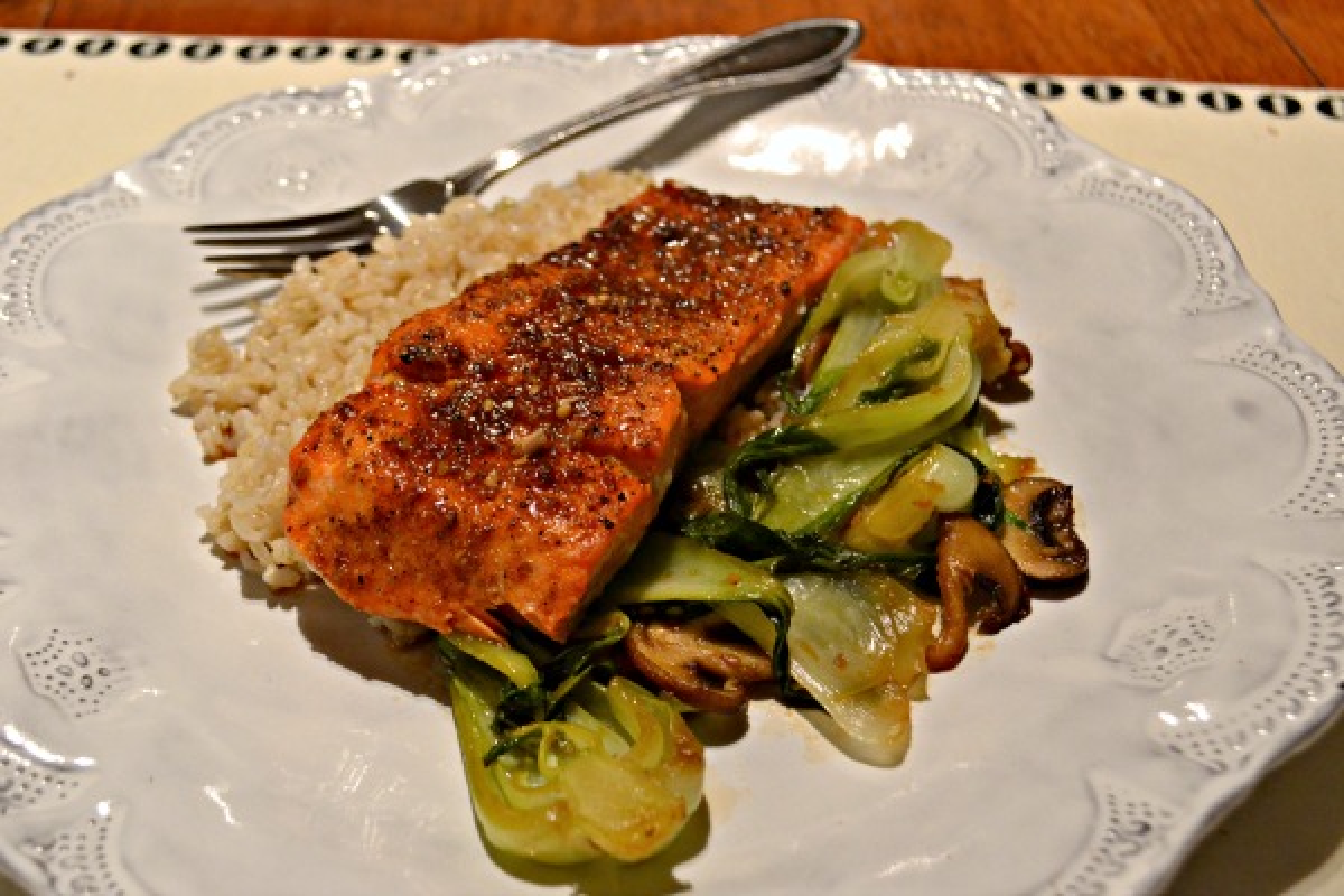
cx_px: 672
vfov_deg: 31.9
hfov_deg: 46.4
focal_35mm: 42
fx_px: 1568
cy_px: 448
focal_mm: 28
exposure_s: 1/25
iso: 1600
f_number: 4.5
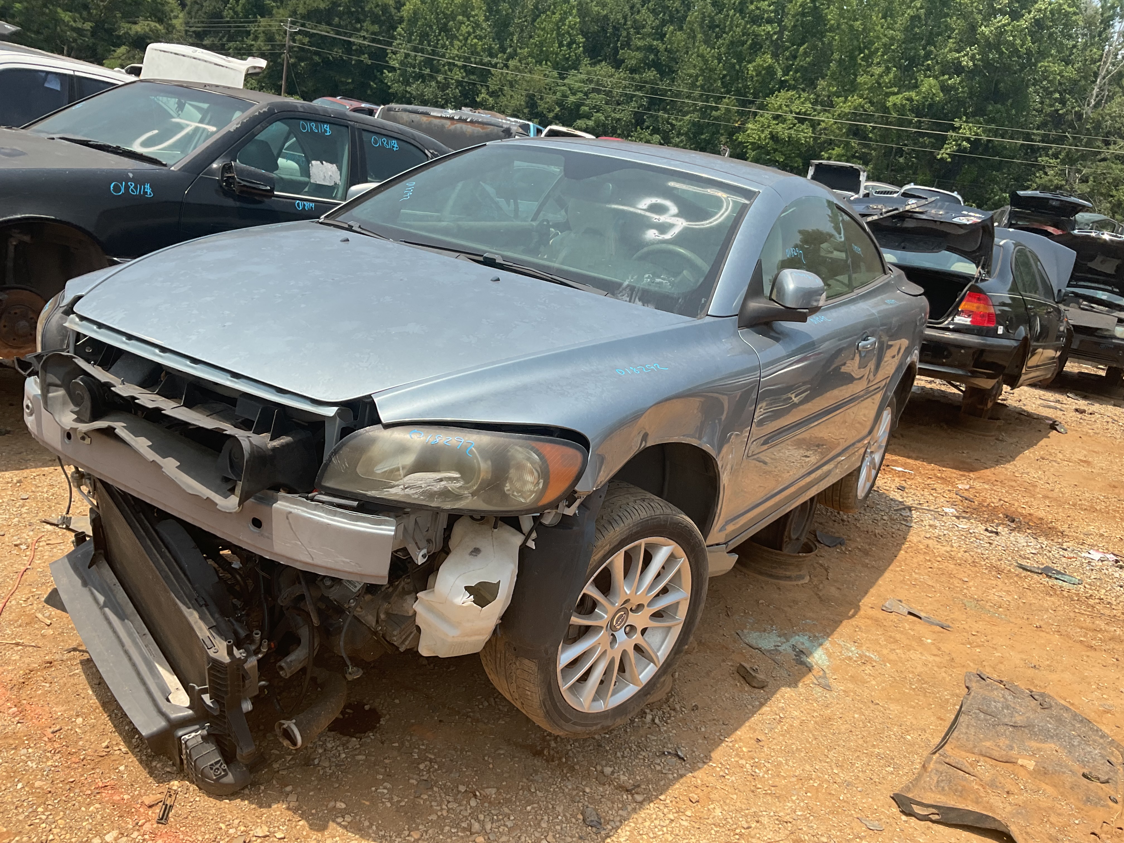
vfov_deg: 48.2
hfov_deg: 61.7
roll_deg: -9.8
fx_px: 942
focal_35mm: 29
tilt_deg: -15.5
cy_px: 422
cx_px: 562
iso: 16
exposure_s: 1/1675
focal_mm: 3
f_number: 1.8
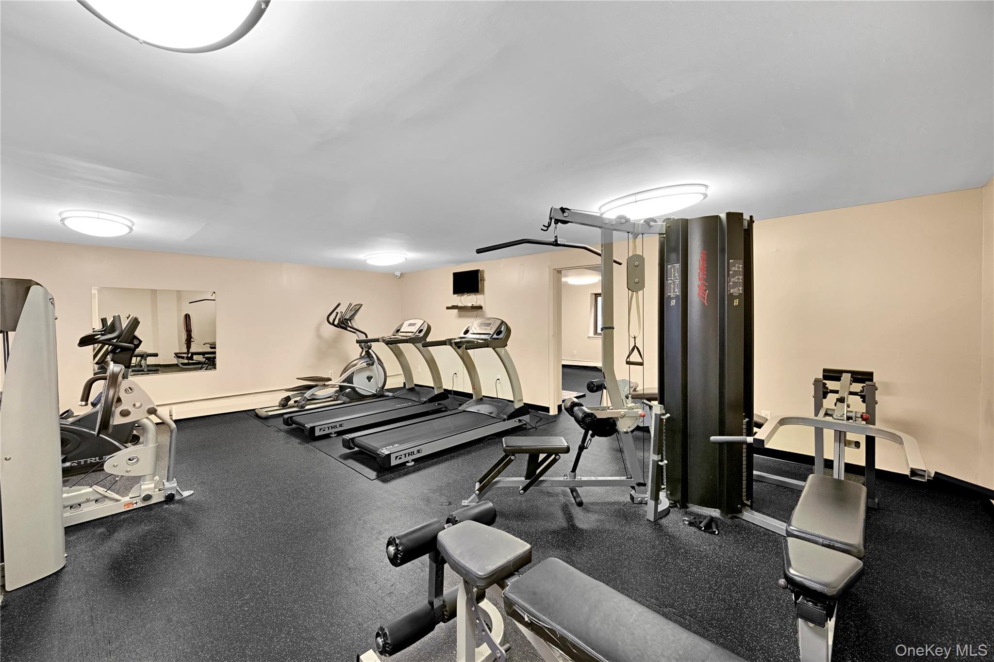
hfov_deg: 104.3
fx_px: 386
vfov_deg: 81.2
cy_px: 331
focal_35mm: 14
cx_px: 497
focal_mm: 14
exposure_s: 1.3
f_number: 9
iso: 320
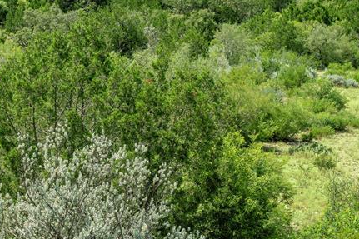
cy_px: -10
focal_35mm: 95
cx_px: 82
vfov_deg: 14.1
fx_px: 947
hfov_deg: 21.3
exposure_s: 1/100
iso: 80
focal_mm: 40
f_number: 11
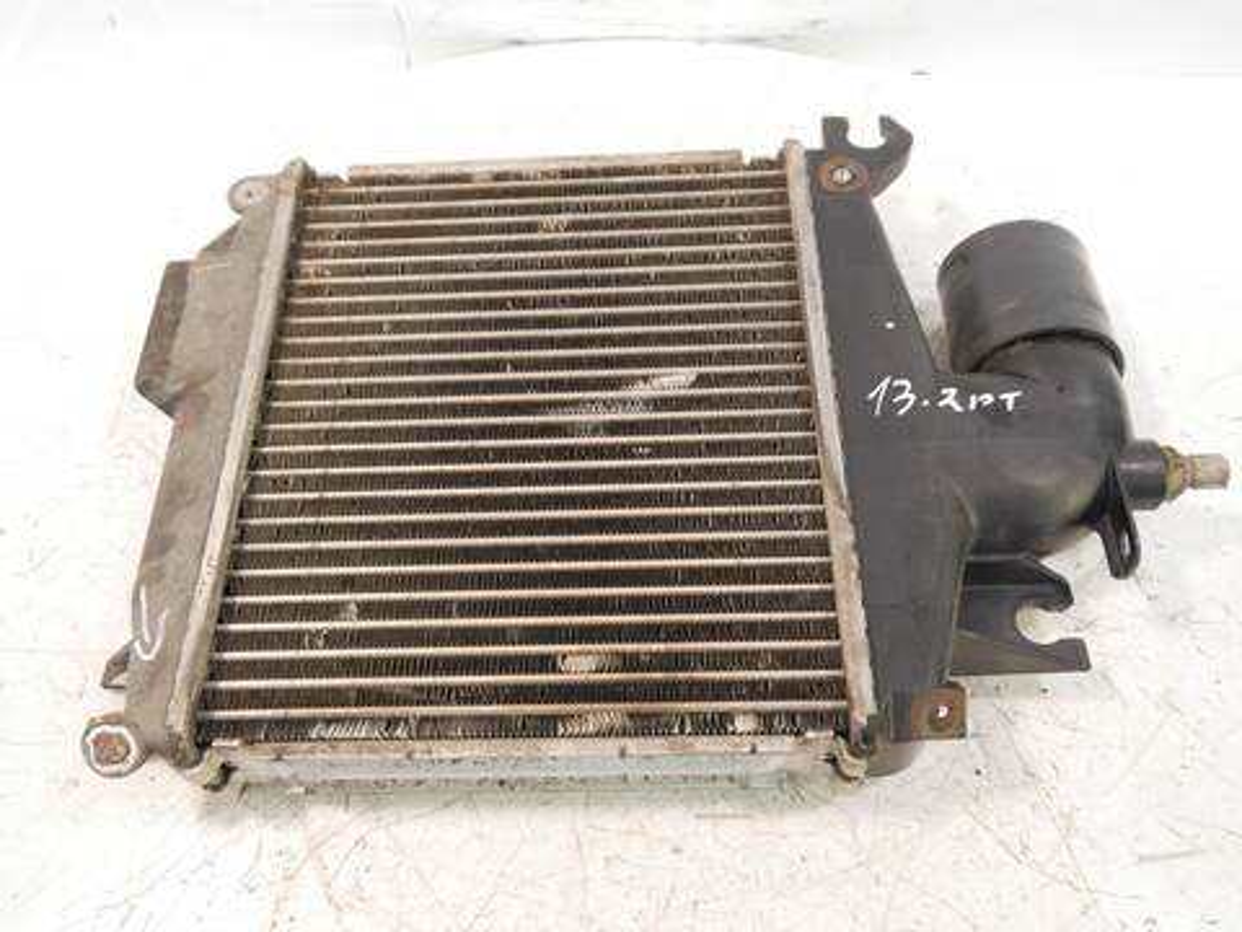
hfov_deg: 56.8
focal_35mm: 32
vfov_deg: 44.2
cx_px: 621
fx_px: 1148
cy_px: 466
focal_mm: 16
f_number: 3.8
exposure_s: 1/60
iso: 1000
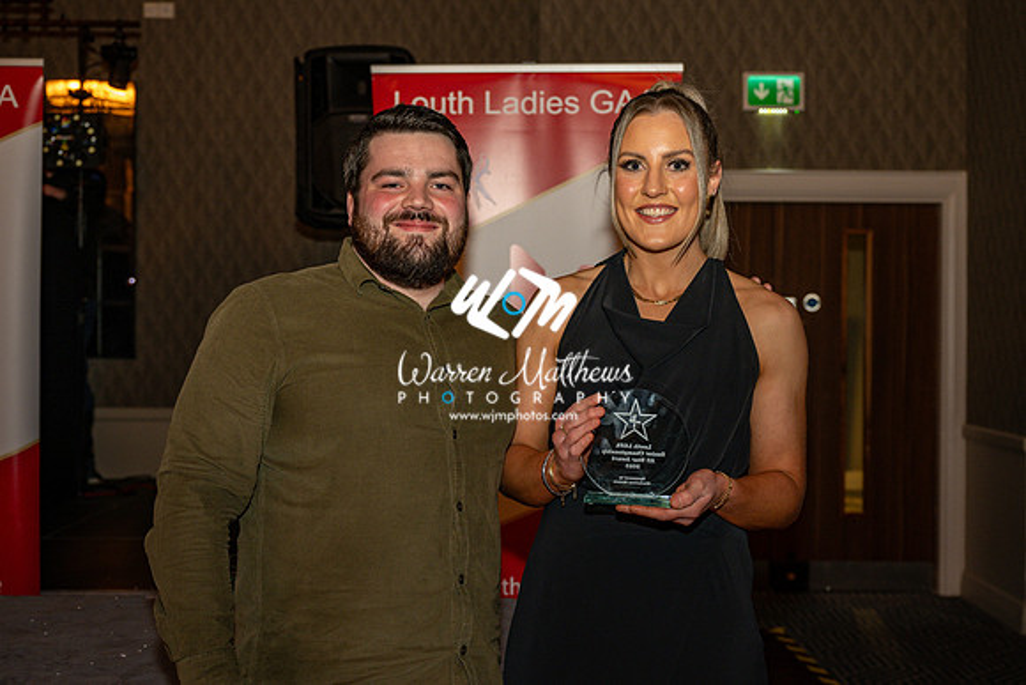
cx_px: 551
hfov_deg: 41.6
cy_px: 332
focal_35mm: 47
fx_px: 1350
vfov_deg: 28.5
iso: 500
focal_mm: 39
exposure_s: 1/125
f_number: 3.5
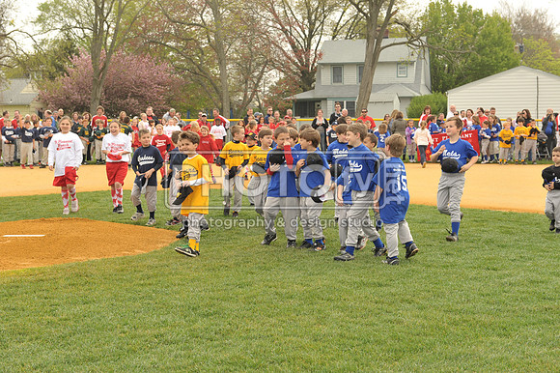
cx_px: 280
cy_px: 186
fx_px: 1088
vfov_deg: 19.4
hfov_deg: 28.9
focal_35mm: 70
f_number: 8
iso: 400
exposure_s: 1/250
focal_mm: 70
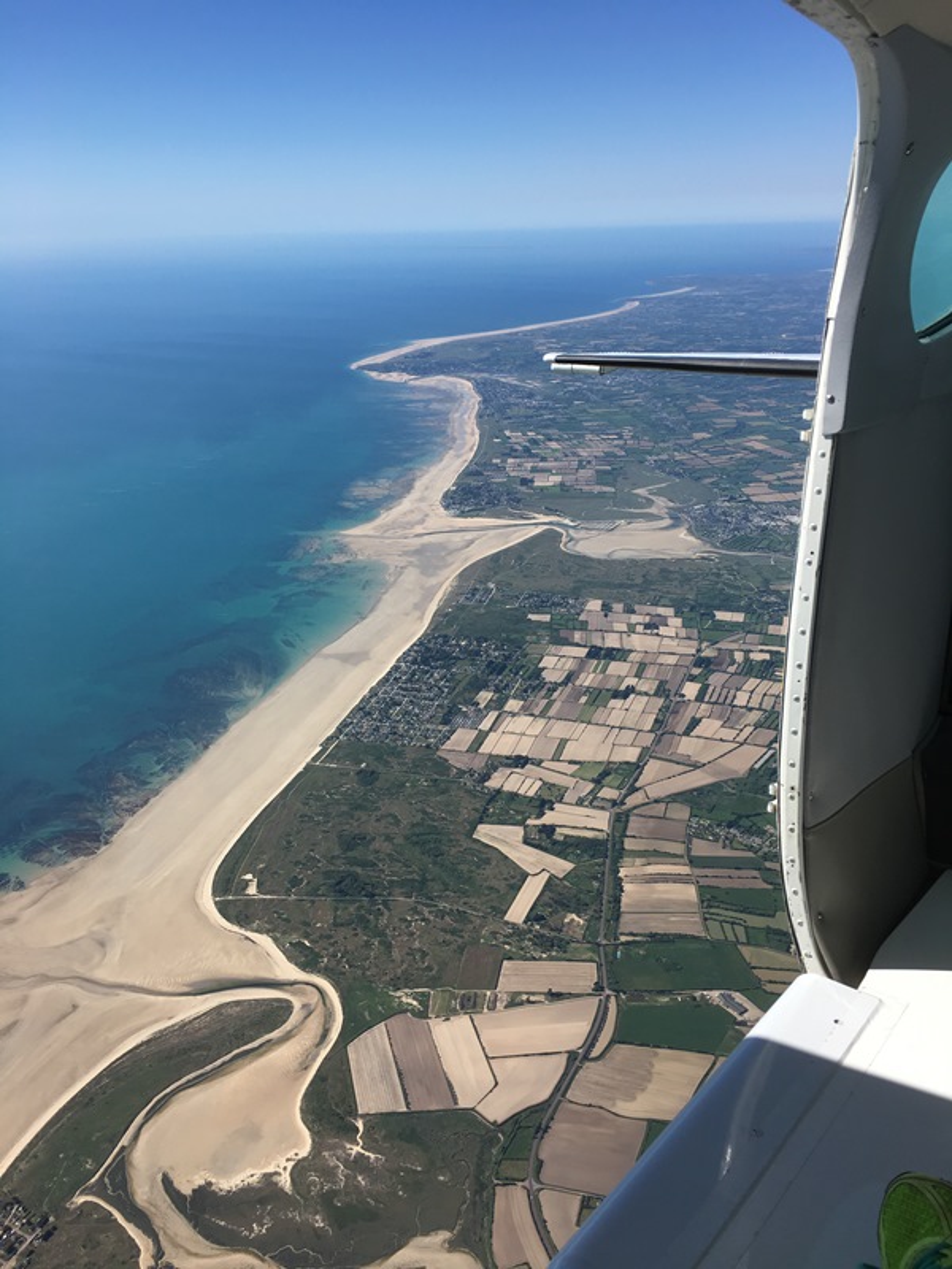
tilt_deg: -22.2
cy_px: 634
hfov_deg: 48.2
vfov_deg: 61.7
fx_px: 1063
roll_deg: -0.4
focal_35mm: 29
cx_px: 476
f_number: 2.2
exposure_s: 1/1923
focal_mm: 4.15
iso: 25
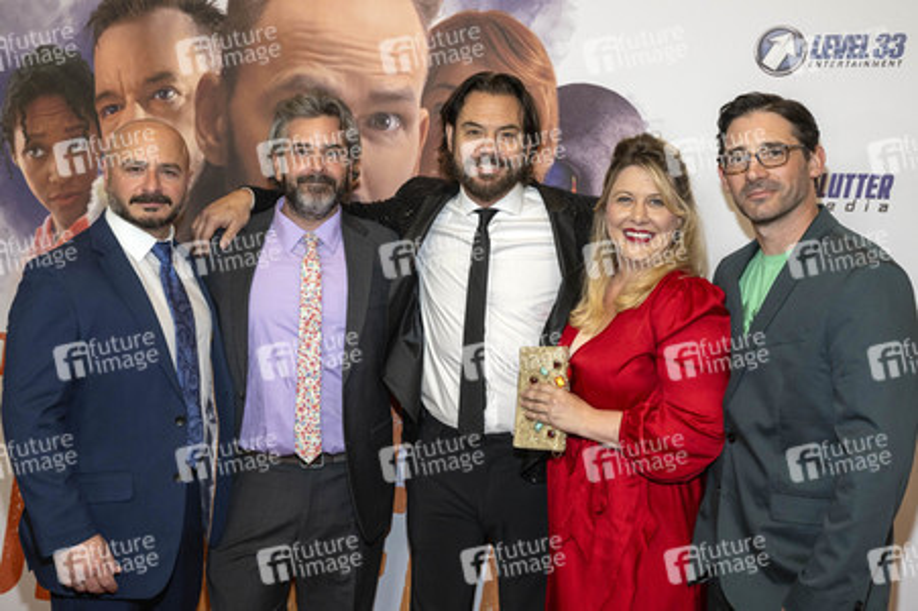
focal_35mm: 37
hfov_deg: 51.9
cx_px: 459
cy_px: 306
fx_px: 943
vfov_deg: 35.9
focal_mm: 37
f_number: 5.6
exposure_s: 1/200
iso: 800
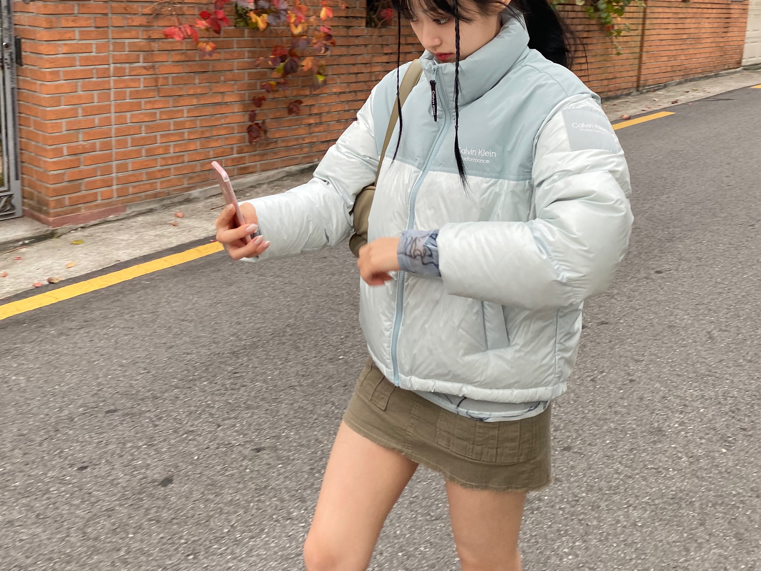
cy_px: 144
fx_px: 769
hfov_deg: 52.6
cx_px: 383
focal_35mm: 35
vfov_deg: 39.6
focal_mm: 4.25
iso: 100
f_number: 1.8
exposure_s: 1/122
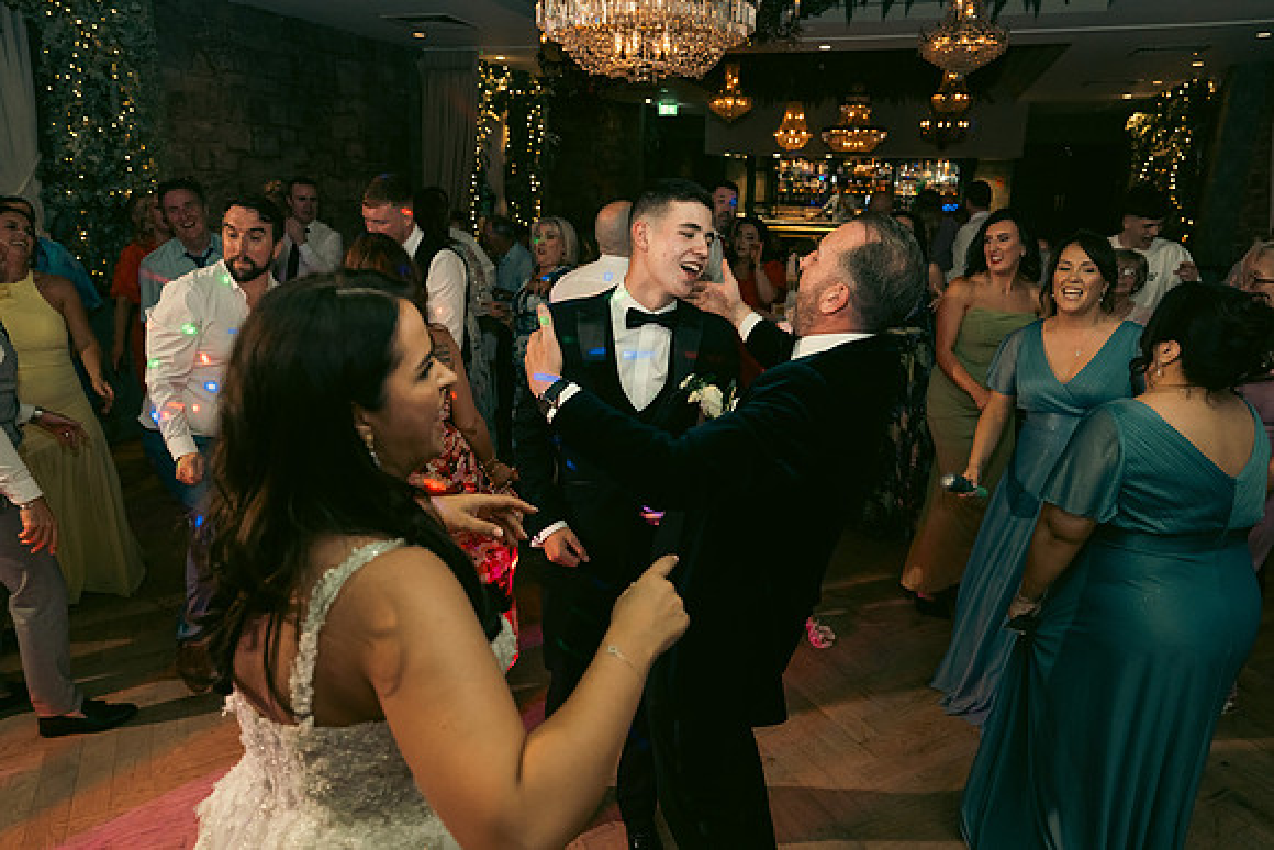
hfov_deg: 73.7
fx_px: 849
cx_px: 637
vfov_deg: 53.2
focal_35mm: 24
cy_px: 425
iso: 2500
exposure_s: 1/160
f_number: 3.5
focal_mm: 24
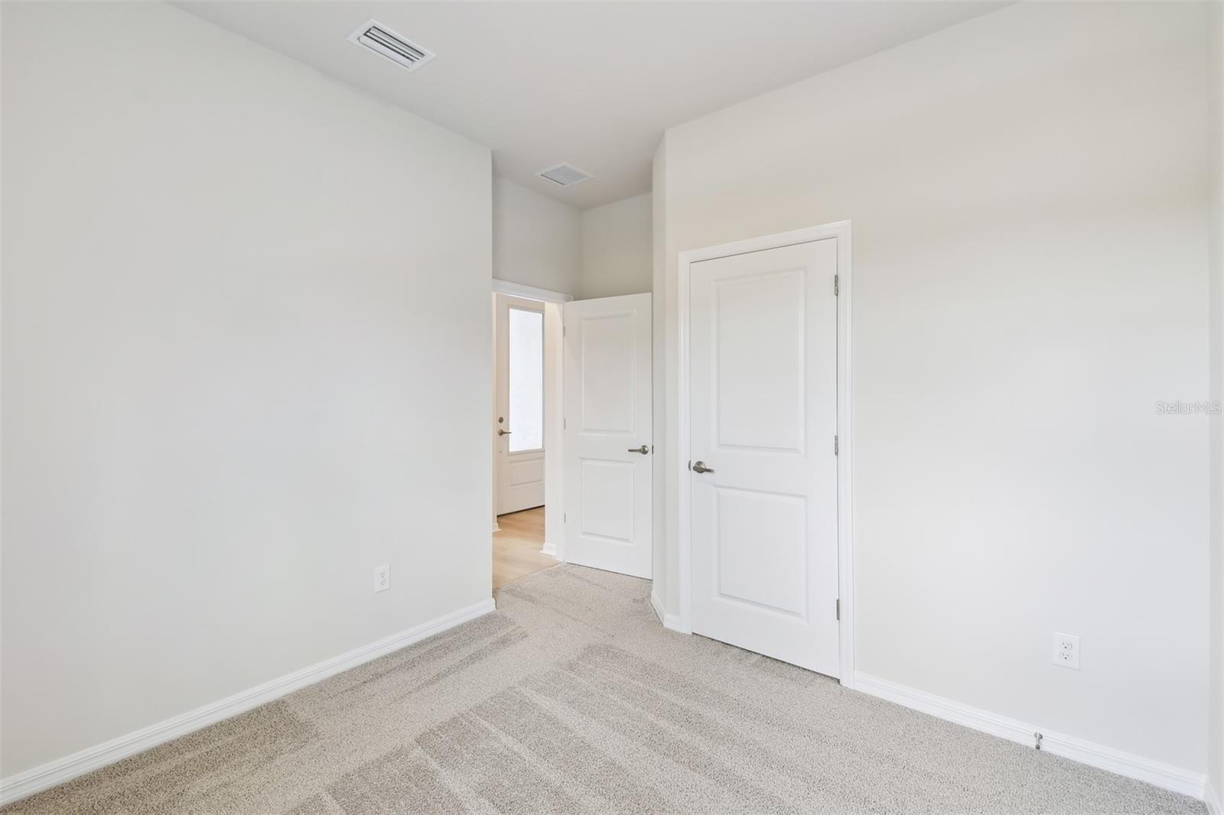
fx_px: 510
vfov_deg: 77.3
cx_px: 612
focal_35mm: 15
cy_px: 408
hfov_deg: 100.4
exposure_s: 1/15
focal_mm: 10
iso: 100
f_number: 7.1
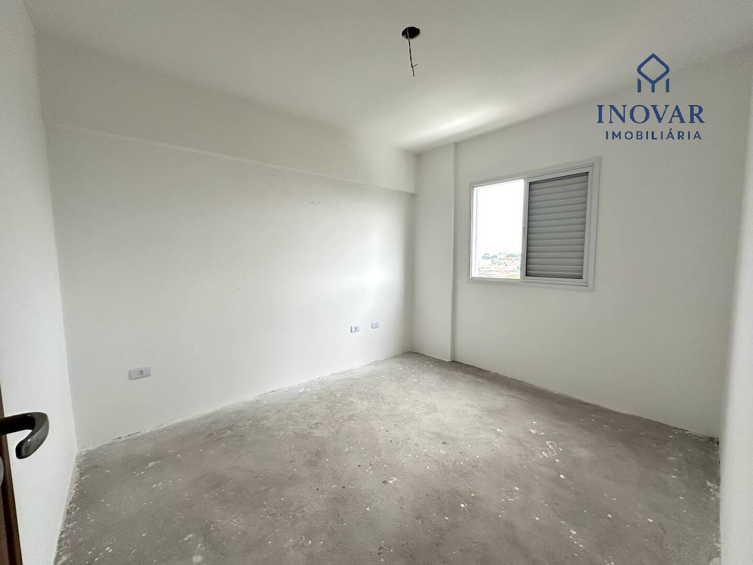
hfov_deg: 102.1
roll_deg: -0.6
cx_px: 376
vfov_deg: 85.7
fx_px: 305
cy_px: 282
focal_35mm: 14
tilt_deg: -4.4
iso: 160
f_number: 2.2
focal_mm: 2.22
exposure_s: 1/99
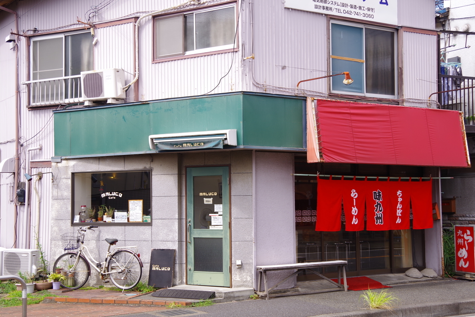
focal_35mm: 54
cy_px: 158
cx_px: 238
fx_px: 712
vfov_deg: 25.1
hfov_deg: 36.9
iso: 100
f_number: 5.6
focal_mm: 36
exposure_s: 1/250
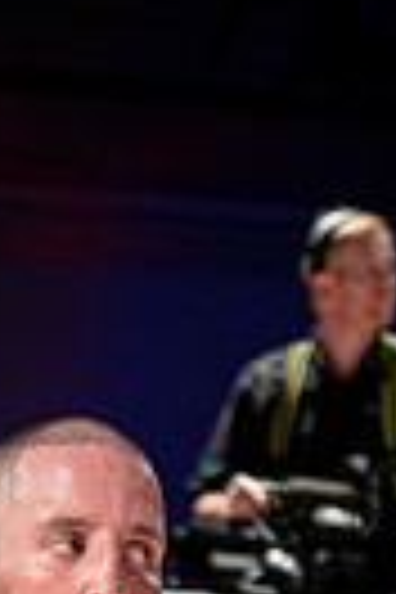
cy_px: 940
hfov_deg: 8.0
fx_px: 2805
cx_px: 27
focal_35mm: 170
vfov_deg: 11.5
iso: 800
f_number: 2.8
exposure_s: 1/1000
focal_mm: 50
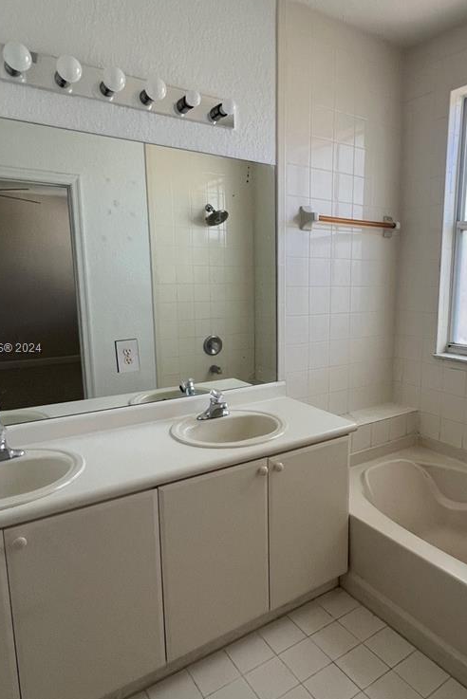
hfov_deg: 56.5
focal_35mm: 22
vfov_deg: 78.6
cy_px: 349
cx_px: 295
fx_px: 428
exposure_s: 1/99
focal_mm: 1.57
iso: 160
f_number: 1.8
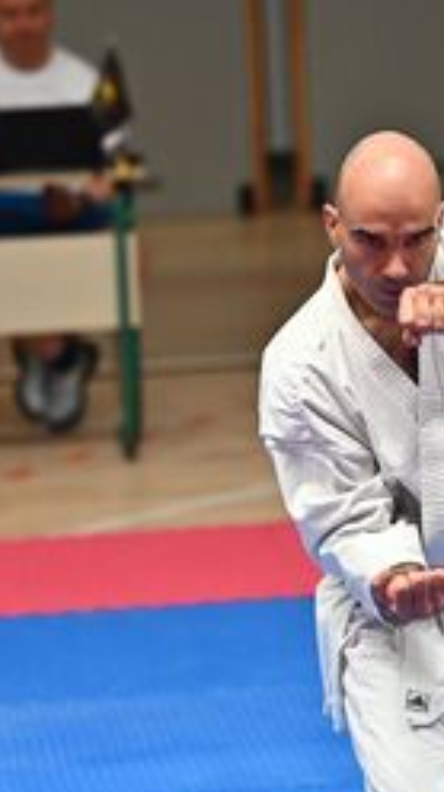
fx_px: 6590
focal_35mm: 314
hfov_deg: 3.9
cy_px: 399
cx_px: 275
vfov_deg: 6.9
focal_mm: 165
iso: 2000
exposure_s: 1/5000
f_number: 2.8
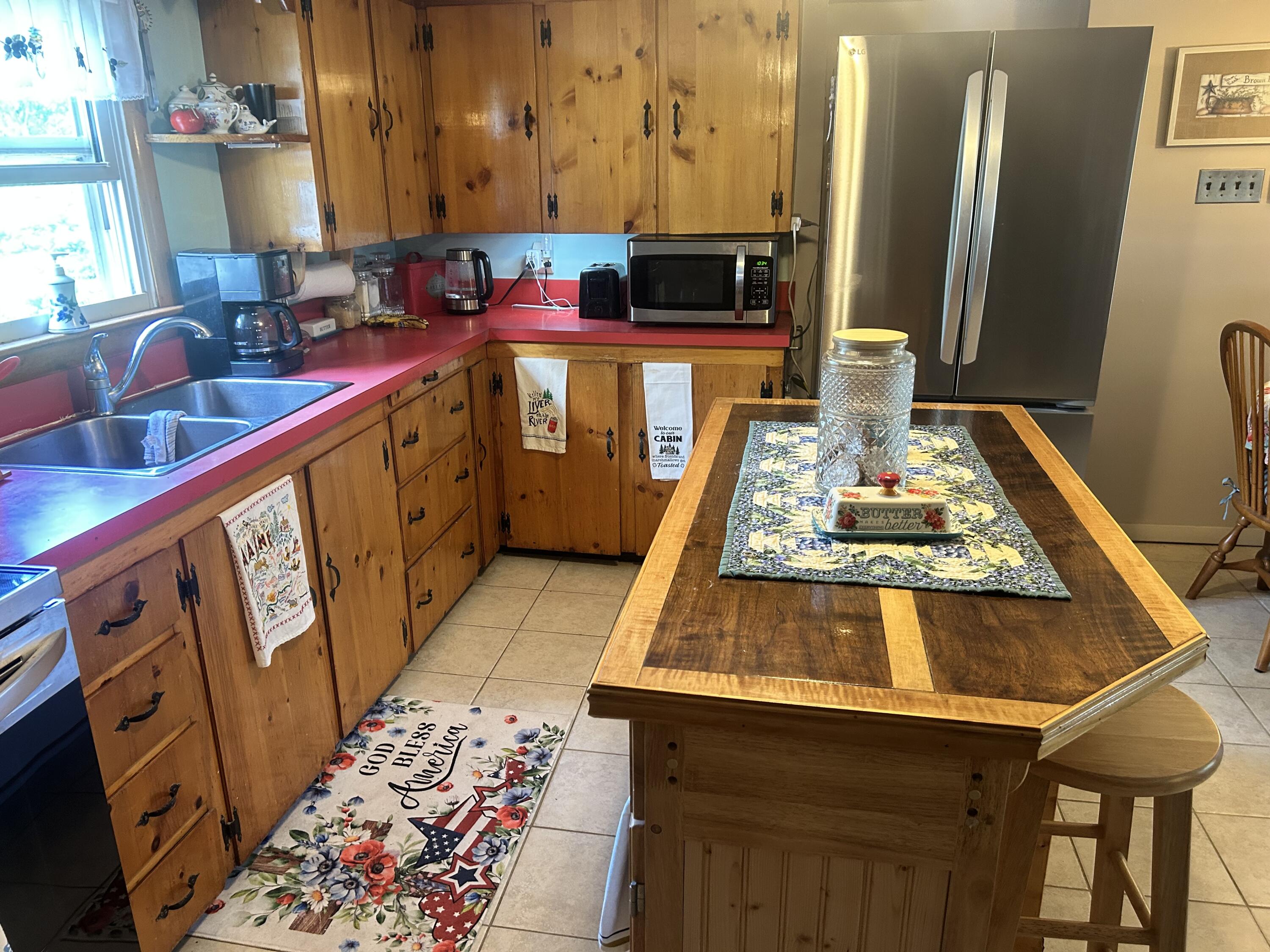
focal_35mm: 26
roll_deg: +0.7
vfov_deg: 53.1
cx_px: 635
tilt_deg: -18.6
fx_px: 954
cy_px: 476
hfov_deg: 67.3
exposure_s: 1/60
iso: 250
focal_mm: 5.7
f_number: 1.5
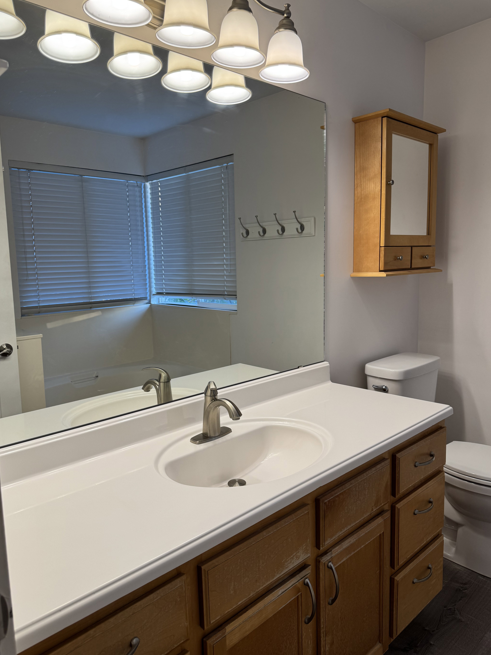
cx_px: 242
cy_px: 324
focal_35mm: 25
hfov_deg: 54.9
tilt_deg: -7.5
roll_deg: +1.7
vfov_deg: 69.4
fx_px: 473
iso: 64
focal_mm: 6.76
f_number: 1.78
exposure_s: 1/120
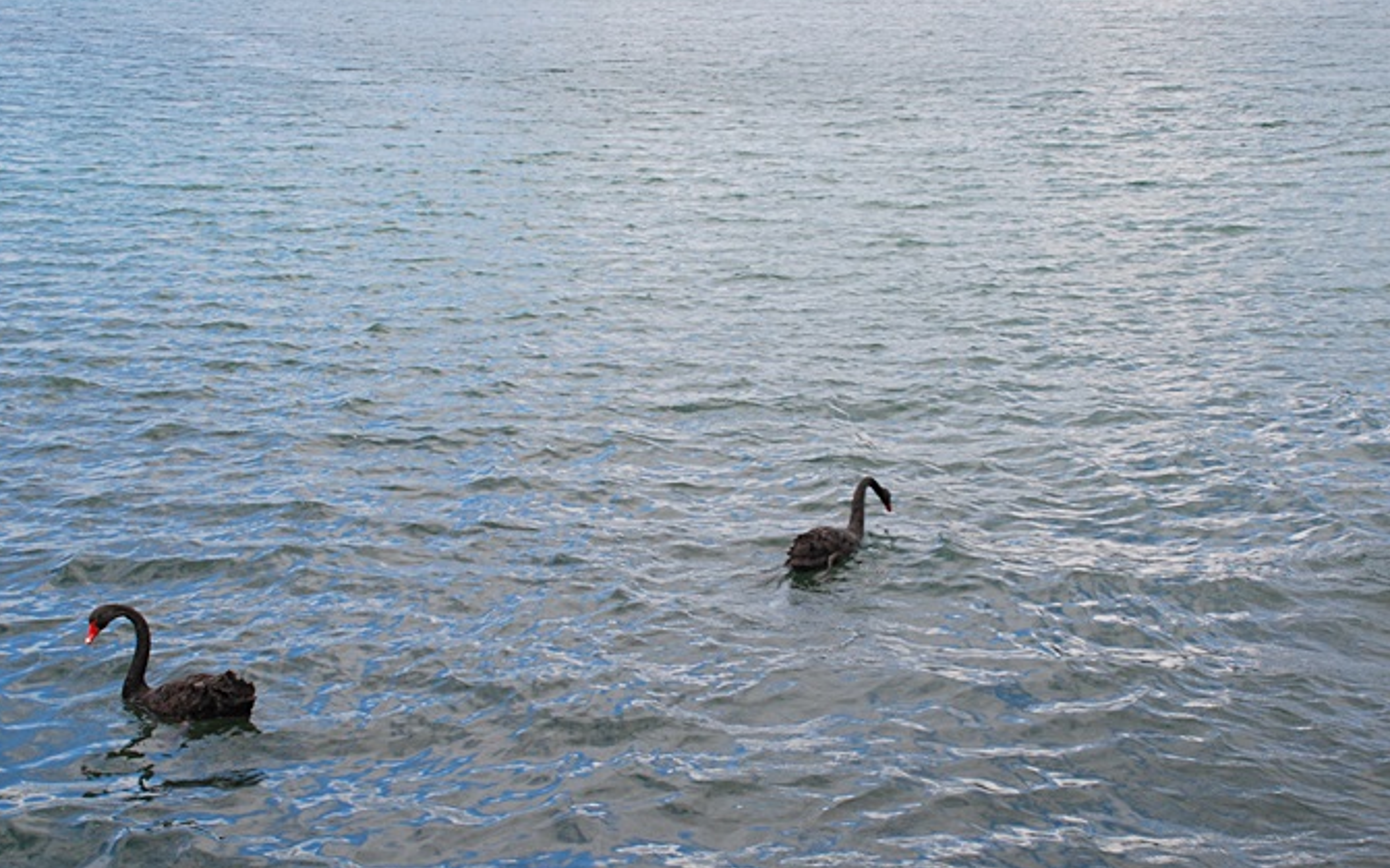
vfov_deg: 22.9
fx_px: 2144
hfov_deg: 35.9
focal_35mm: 57
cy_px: 474
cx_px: 665
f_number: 25
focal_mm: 31
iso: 360
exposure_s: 1/60
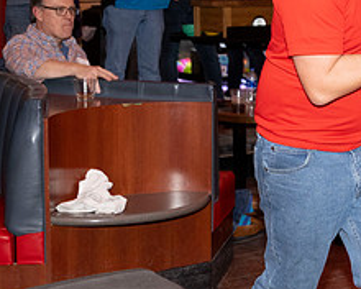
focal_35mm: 114
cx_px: 405
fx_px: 1218
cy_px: 78
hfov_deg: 16.3
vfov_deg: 13.5
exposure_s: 1/100
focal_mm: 46
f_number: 5.6
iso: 2000
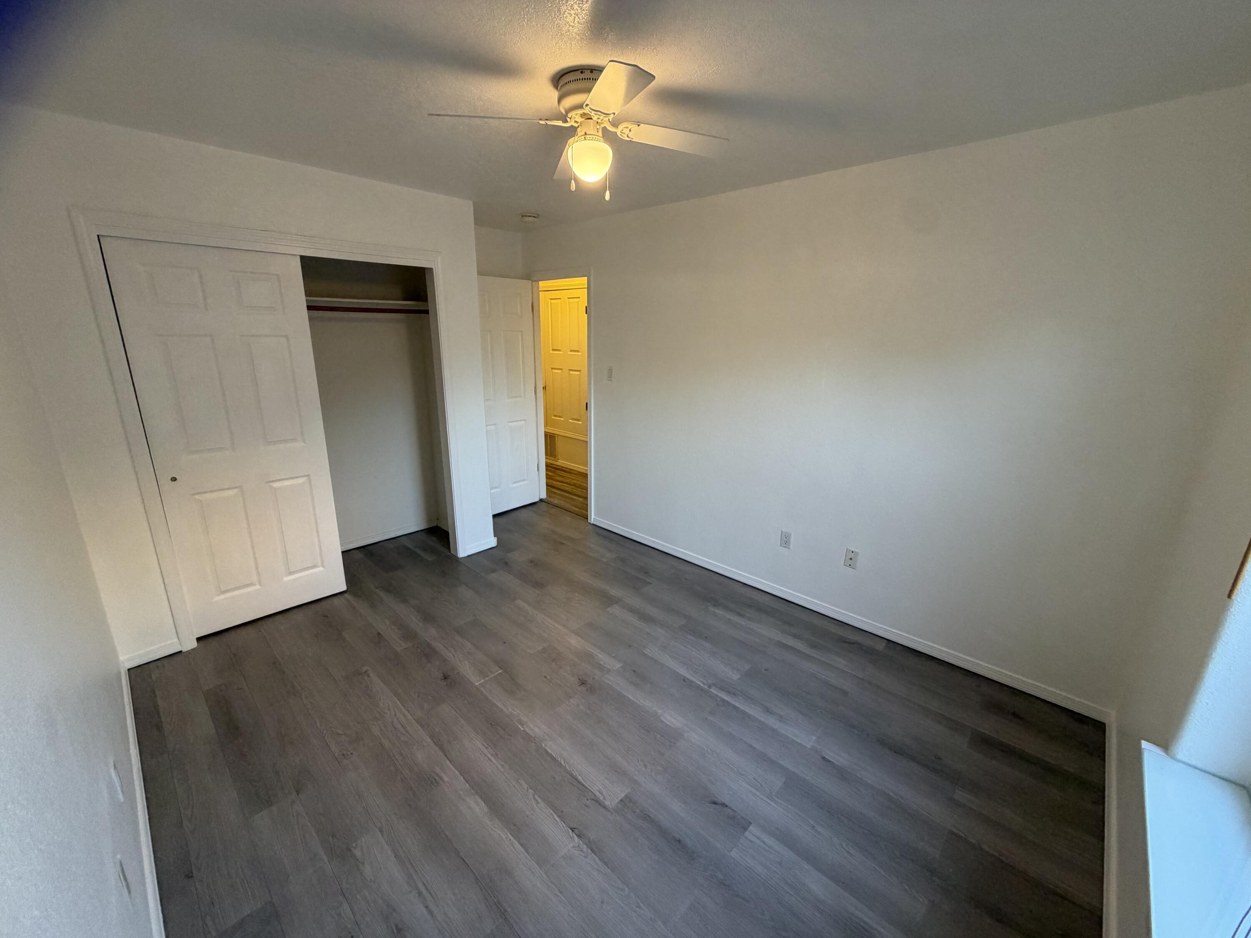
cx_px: 626
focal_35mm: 14
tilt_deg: -15.7
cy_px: 469
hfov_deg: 102.1
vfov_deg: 85.7
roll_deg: -0.8
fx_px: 506
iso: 200
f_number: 2.2
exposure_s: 1/60
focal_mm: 2.22
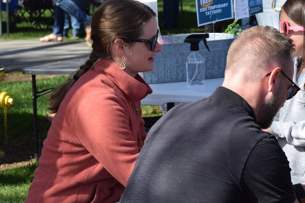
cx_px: 169
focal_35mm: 148
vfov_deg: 9.3
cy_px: 131
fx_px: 1253
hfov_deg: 13.9
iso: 250
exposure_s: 1/250
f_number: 8
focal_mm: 55
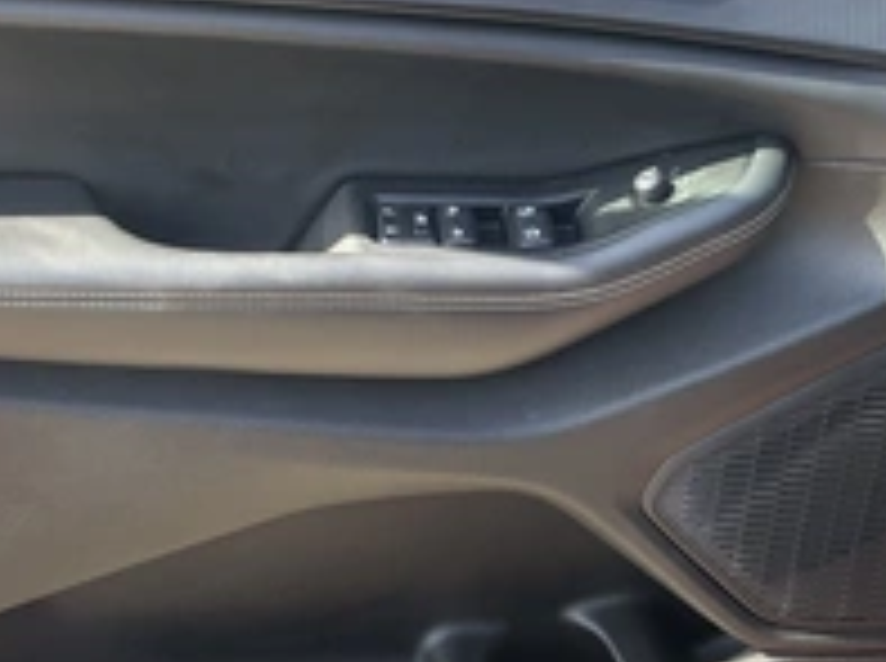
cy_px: 302
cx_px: 414
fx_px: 1507
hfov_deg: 32.7
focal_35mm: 59
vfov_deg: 24.7
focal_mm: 3
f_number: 1.8
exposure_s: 1/172
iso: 32
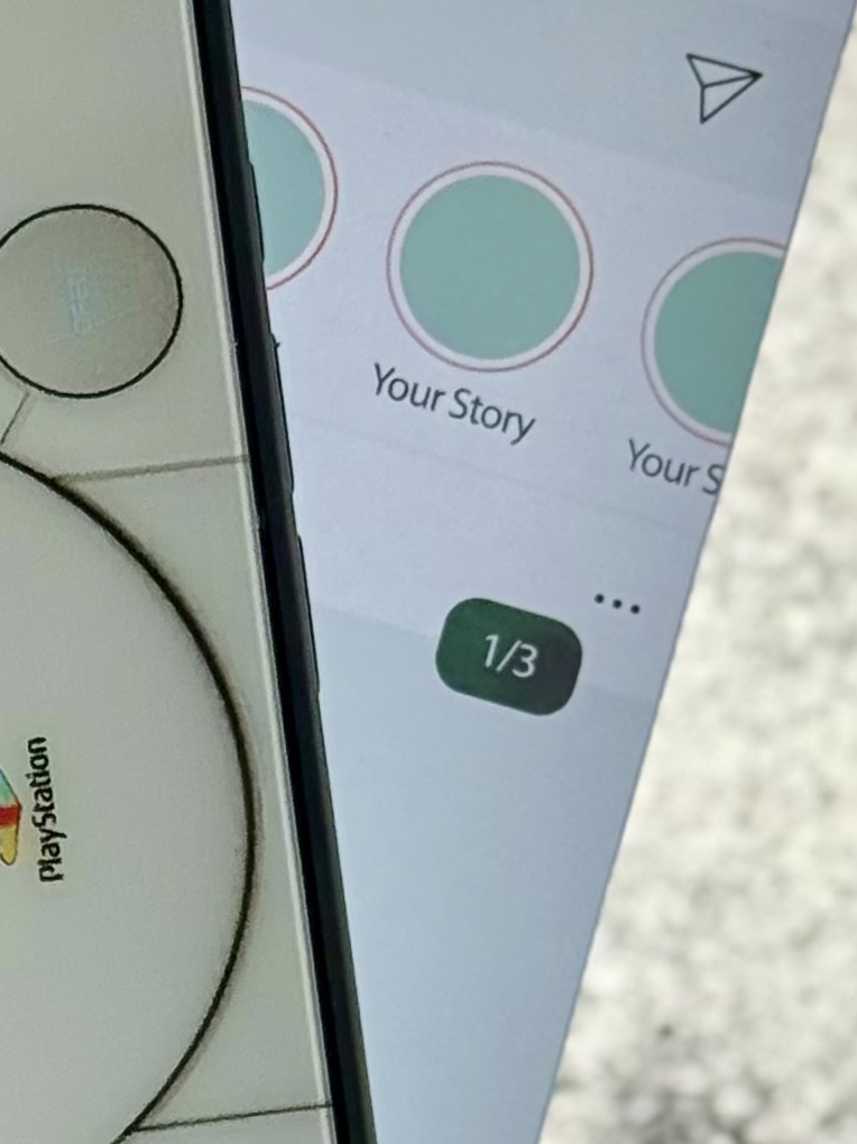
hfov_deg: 7.7
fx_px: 6273
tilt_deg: -77.1
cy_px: 1001
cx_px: -335
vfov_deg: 10.4
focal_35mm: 190
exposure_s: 1/1513
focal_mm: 6.76
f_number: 1.78
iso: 80
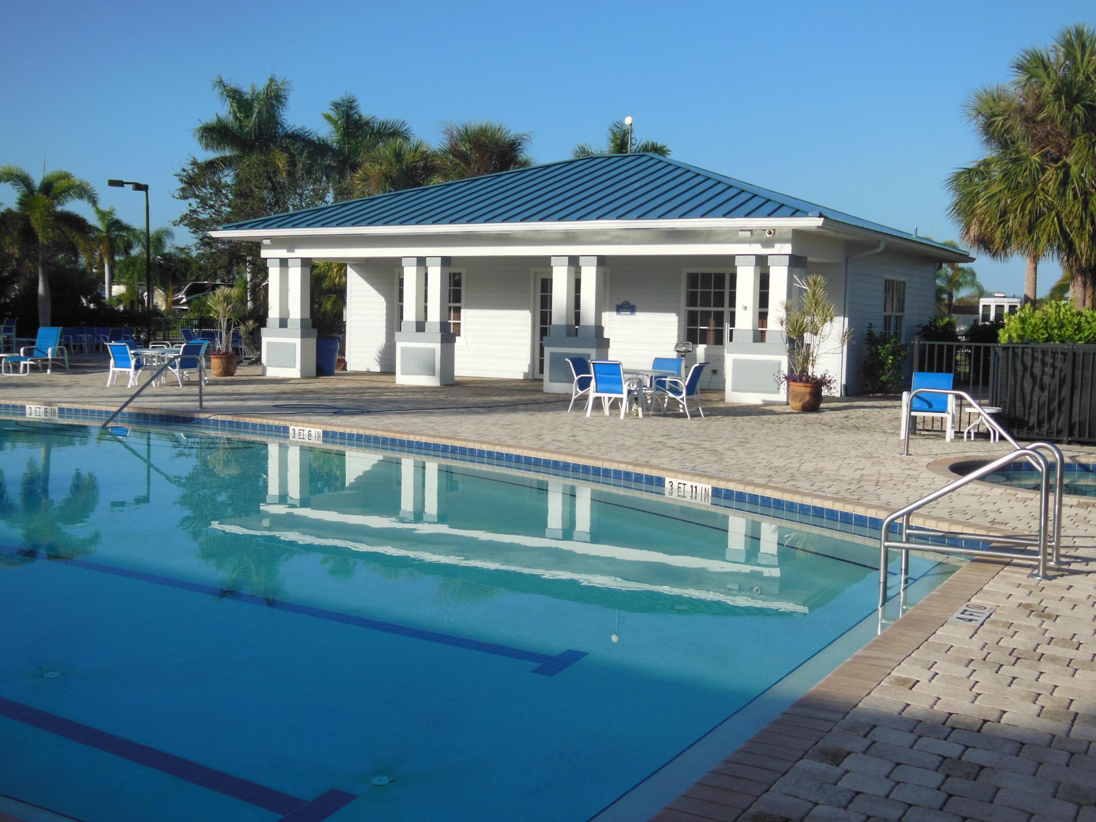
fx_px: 1235
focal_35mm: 39
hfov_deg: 47.9
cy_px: 411
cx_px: 548
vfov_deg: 36.8
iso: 125
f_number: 4.1
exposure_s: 1/1000
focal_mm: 6.9
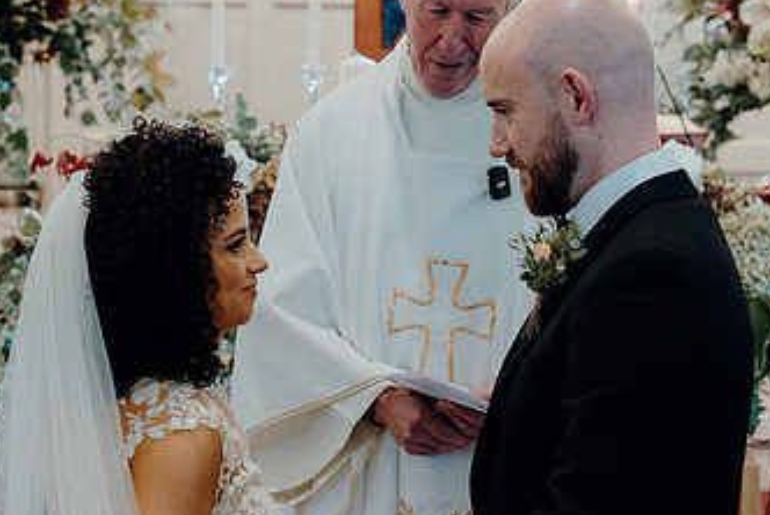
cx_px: 362
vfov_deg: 10.5
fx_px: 2804
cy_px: 273
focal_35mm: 131
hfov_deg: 15.6
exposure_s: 1/160
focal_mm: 50
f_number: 3.5
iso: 2000
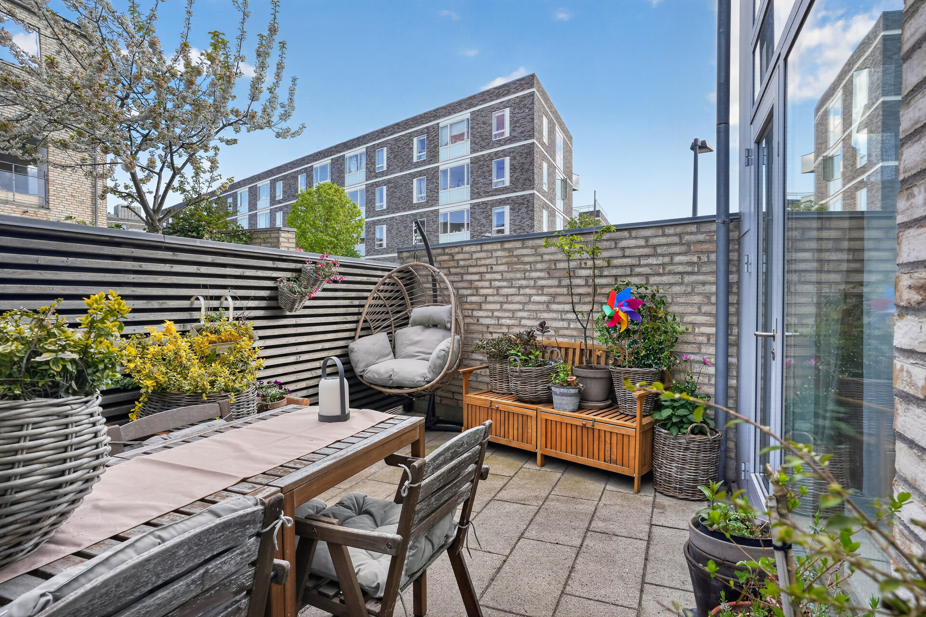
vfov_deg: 61.9
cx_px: 463
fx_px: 514
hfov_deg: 84.0
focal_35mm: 20
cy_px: 308
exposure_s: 1/40
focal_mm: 20
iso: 400
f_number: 9
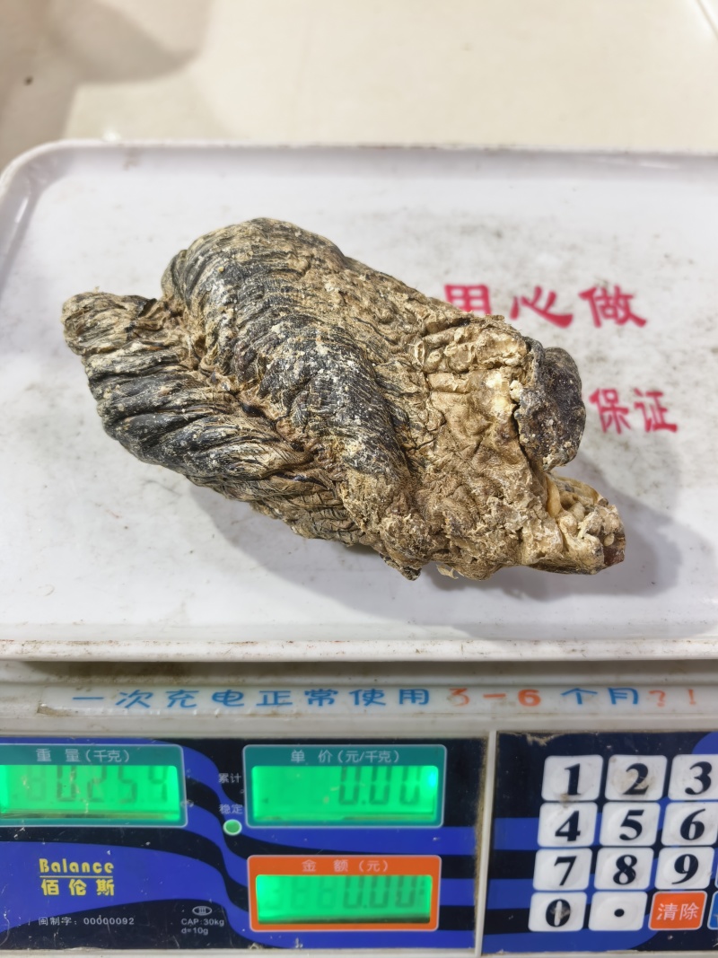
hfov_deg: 56.8
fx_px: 664
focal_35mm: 24
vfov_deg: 71.6
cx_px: 359
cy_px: 479
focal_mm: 6.98
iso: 160
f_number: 2
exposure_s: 1/50
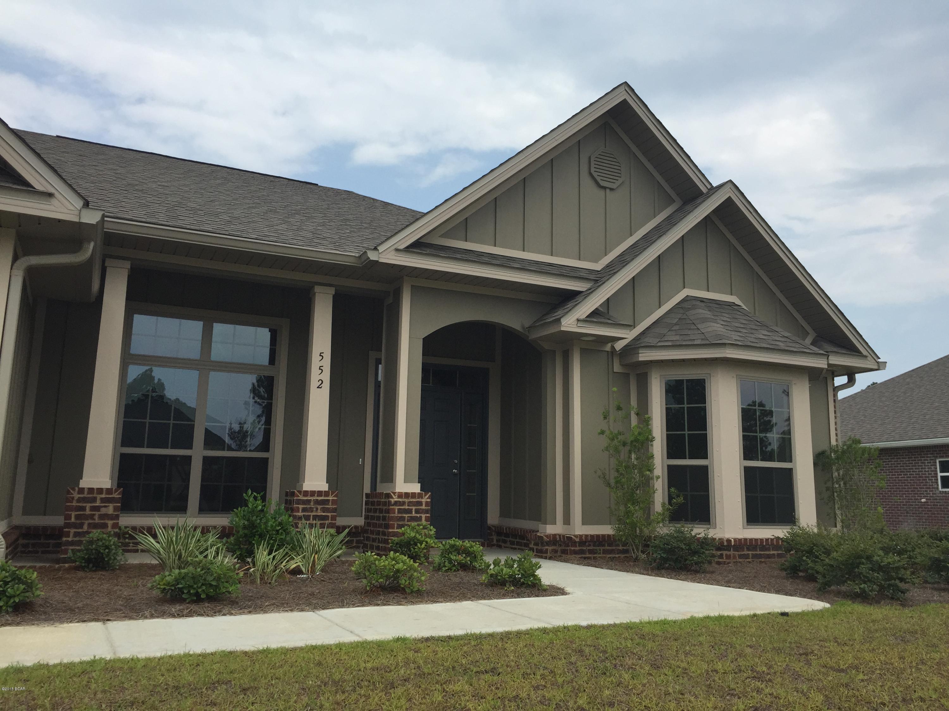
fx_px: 795
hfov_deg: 61.7
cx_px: 474
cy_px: 356
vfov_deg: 48.2
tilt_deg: +11.5
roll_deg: -1.8
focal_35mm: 29
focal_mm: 4.15
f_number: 2.2
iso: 32
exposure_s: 1/2475
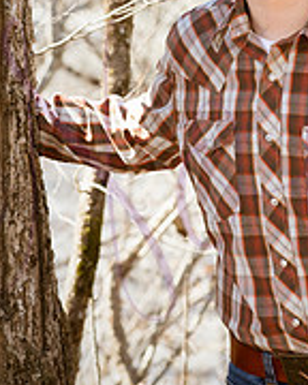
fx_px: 2997
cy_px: 41
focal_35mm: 263
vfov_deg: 7.3
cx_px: 263
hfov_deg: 5.9
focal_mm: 112
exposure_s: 1/320
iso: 800
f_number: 8
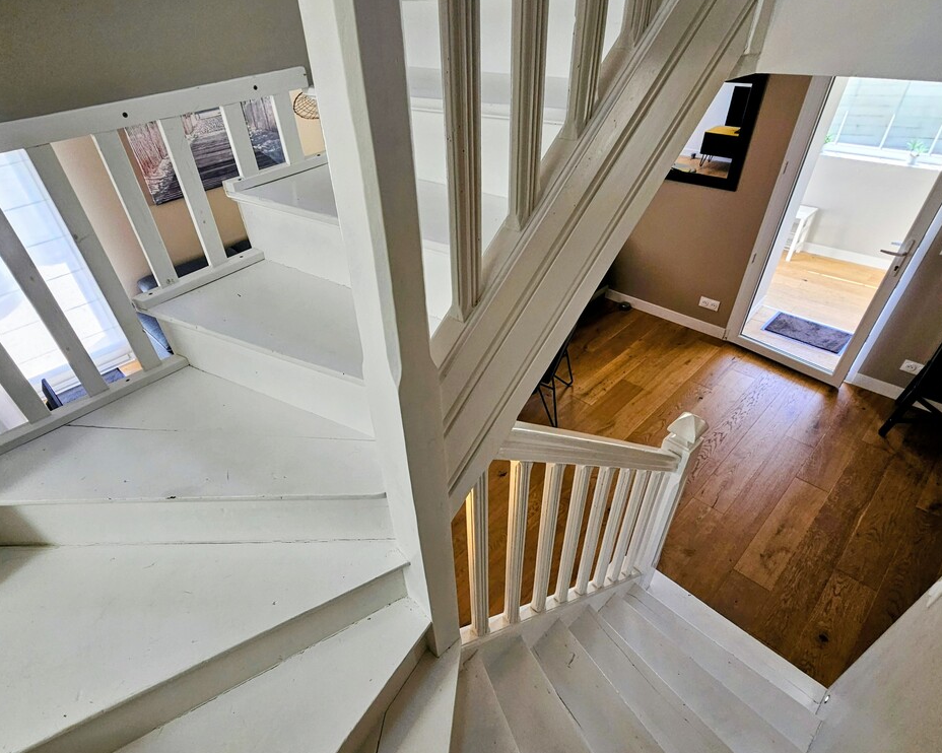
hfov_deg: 100.5
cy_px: 387
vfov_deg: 87.9
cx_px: 434
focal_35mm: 14
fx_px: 390
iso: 125
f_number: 2.2
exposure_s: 1/190
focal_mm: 2.2
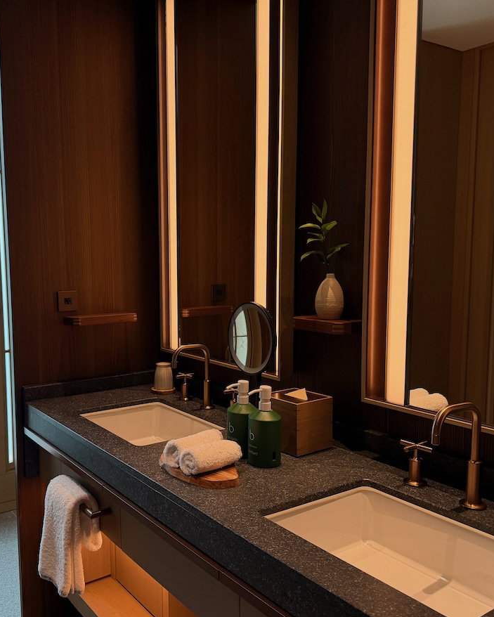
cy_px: 316
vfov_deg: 55.6
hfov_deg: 45.3
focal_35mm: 32
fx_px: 585
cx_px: 177
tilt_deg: -6.6
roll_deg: +1.7
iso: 200
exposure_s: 1/143
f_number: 1.78
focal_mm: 6.76
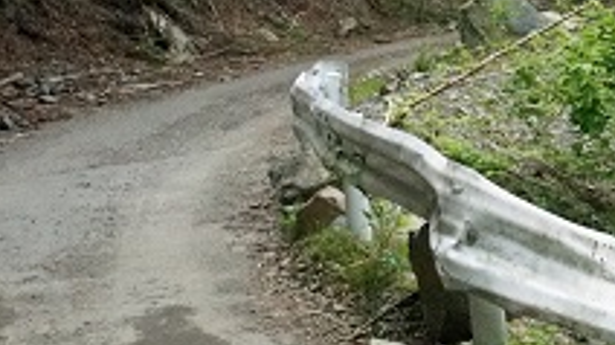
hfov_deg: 27.1
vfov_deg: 16.1
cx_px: 630
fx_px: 1192
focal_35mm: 73
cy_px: 362
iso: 12800
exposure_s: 1/3200
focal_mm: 20.6
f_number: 14
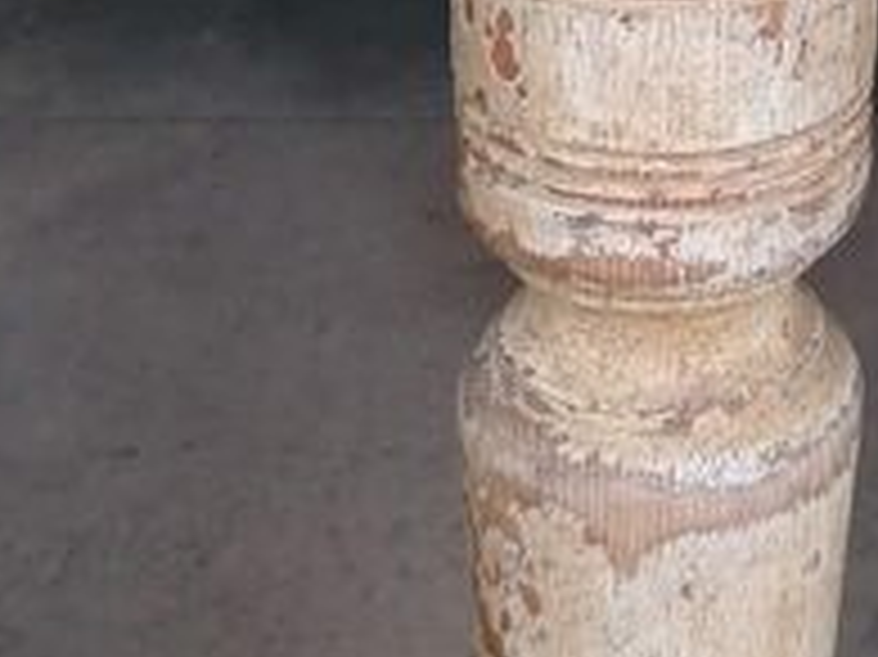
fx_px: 2814
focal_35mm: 111
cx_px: 806
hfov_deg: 17.5
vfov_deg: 12.4
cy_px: -459
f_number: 1.8
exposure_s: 1/33.3
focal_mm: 4.75
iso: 125
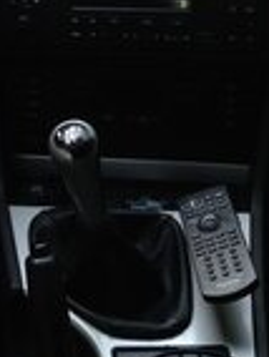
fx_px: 1188
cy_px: -70
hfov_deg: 12.8
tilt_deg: -14.9
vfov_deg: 16.4
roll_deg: +1.8
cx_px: 40
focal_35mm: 115
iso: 50
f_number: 2.4
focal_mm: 4.12
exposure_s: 1/175
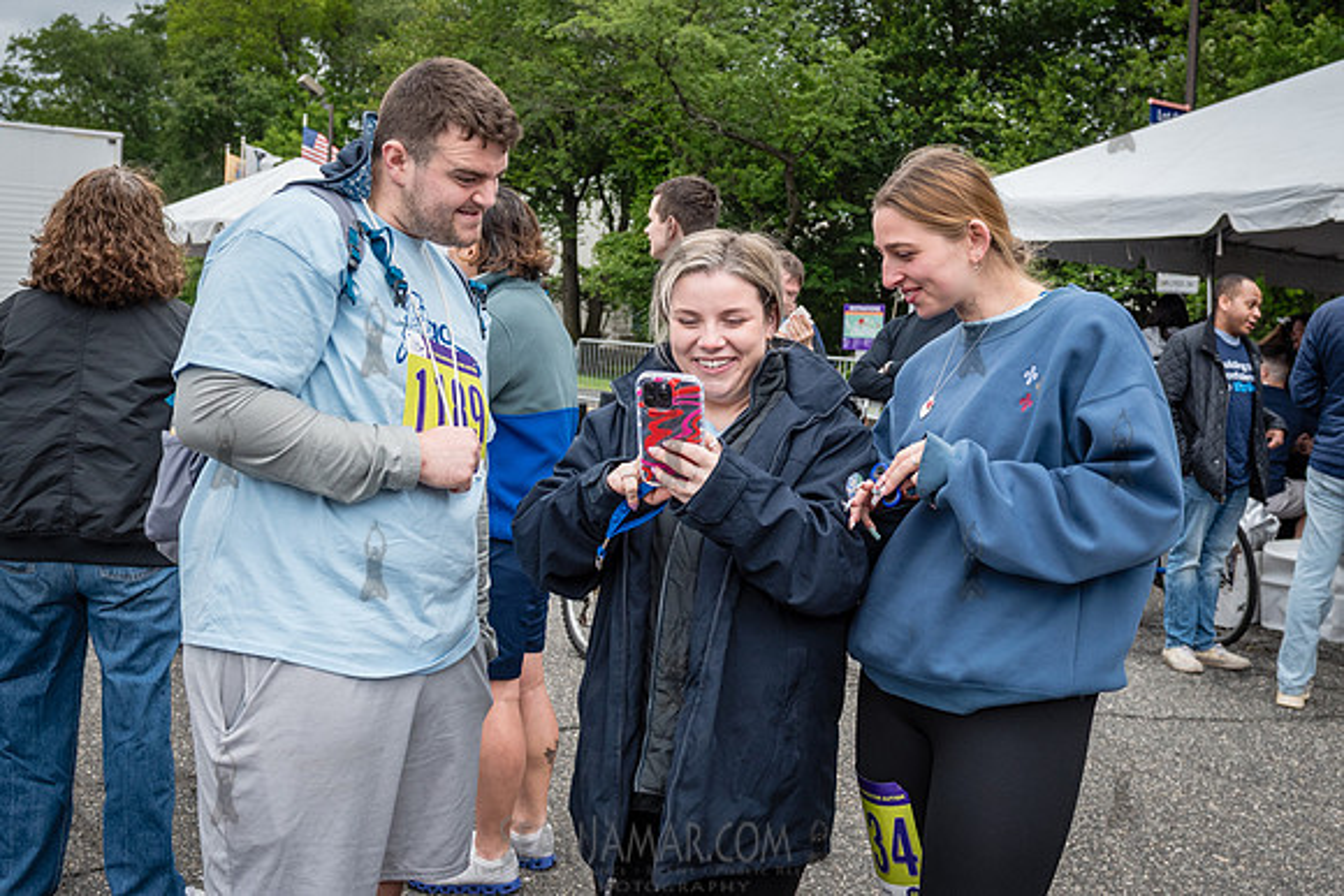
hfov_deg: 45.9
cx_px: 698
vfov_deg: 31.5
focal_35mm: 43
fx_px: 1588
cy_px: 392
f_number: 4
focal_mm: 31
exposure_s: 1/1000
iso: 400
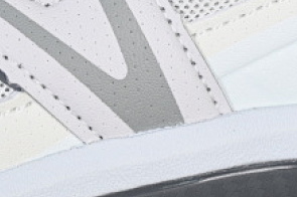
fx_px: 2266
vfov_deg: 5.0
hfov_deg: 7.5
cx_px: 141
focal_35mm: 275
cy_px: 12
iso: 160
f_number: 7.1
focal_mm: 50
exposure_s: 1/80
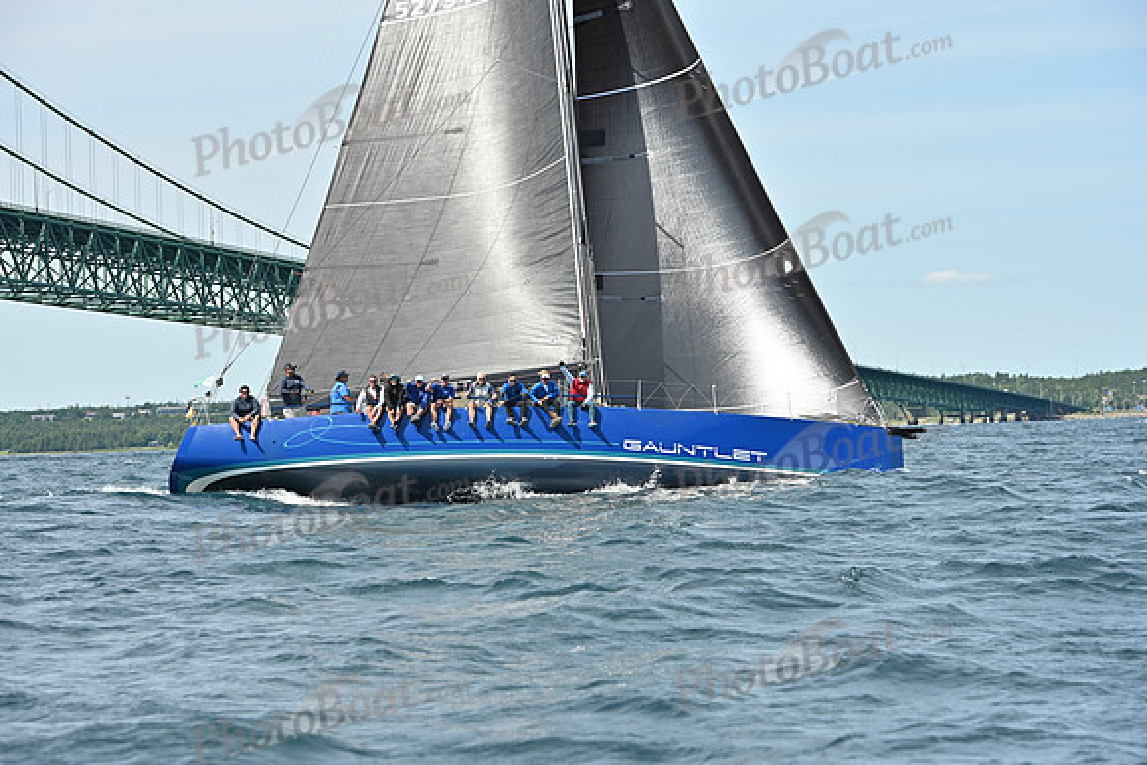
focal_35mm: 116
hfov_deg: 17.6
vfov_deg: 11.8
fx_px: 3697
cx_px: 574
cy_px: 382
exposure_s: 1/1250
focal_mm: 116
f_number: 8
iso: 320
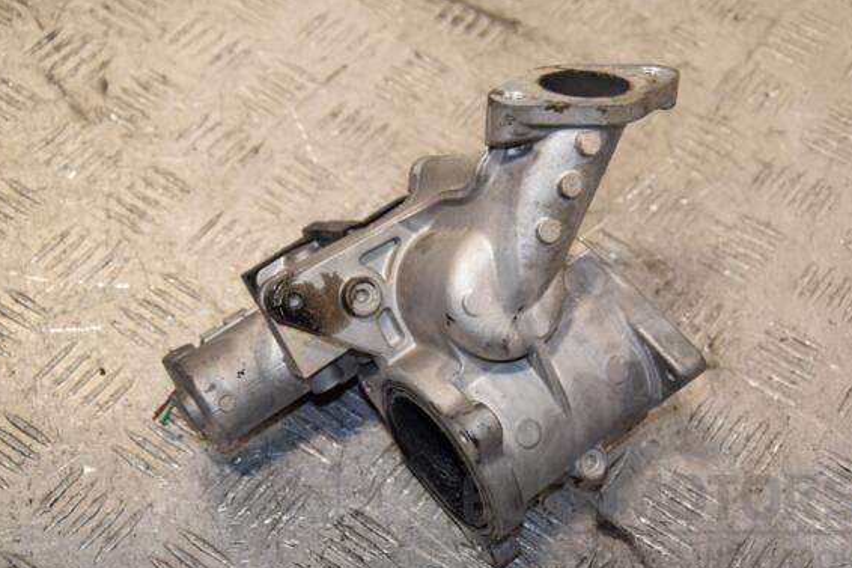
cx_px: 435
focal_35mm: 72
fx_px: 1692
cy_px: 297
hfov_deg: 28.3
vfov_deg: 19.0
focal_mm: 45
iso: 800
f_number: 6.3
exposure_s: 1/200
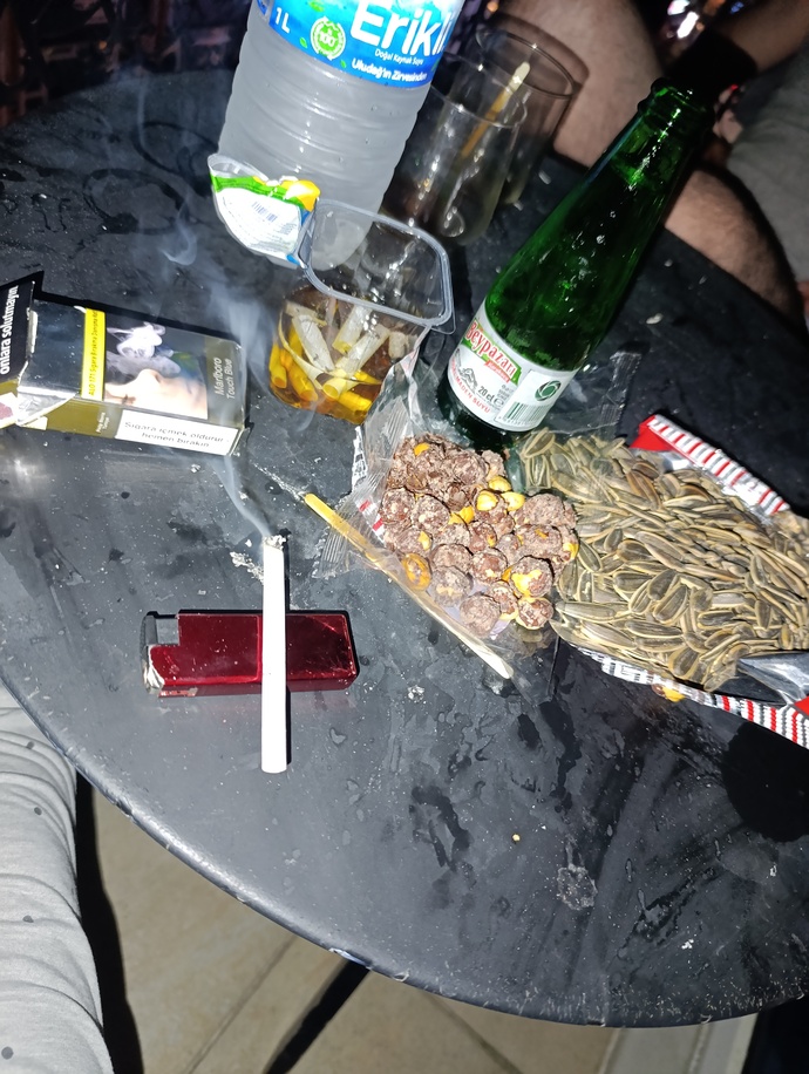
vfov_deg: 73.8
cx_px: 404
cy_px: 537
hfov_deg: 59.0
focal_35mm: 23
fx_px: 715
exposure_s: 1/33.3
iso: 1000
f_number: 1.6
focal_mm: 6.14
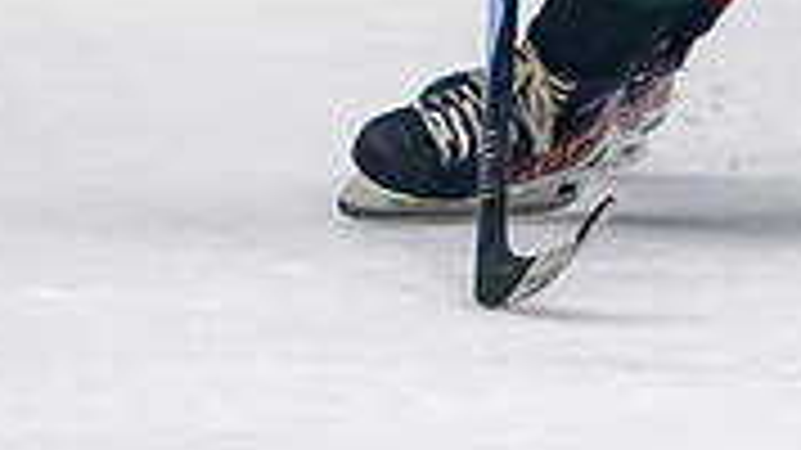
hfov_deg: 2.1
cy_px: -550
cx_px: 576
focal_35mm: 1052
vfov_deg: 1.2
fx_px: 22337
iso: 2000
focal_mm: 165
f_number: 3.2
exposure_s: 1/640
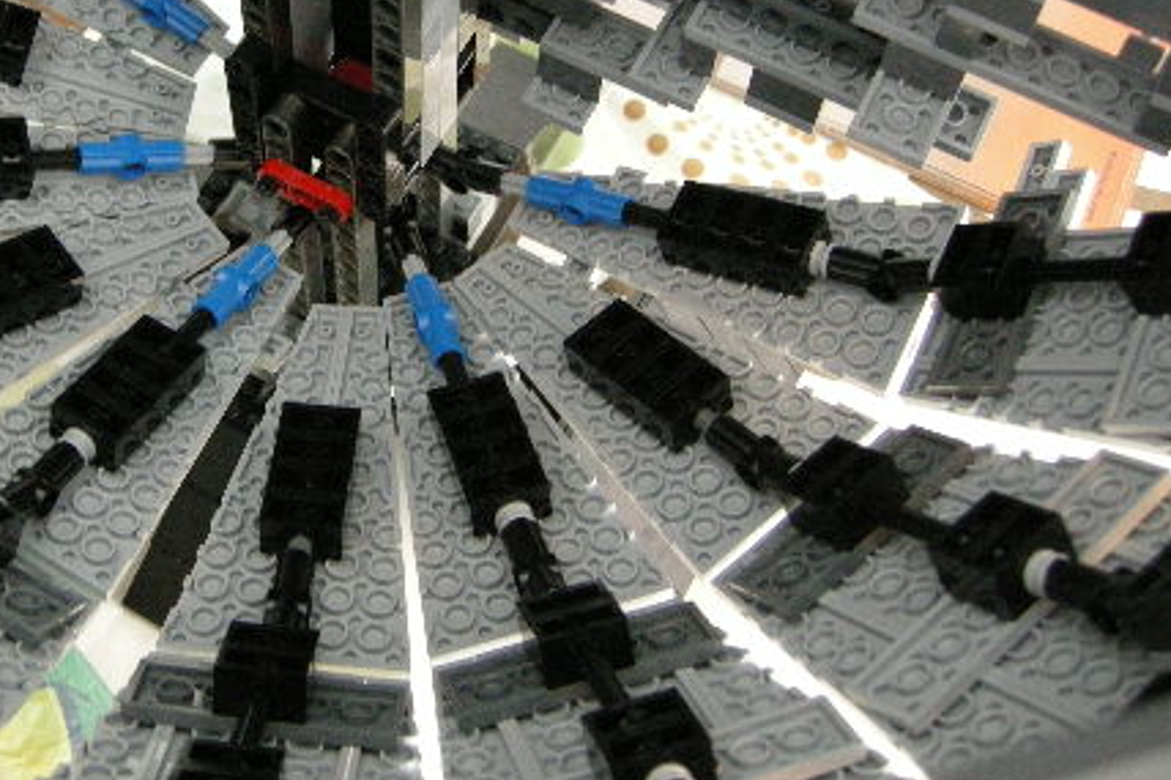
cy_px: 181
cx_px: 372
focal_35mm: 56
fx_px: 1821
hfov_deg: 35.2
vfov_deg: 23.9
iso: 400
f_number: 2.7
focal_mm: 7.5
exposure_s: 1/12.2
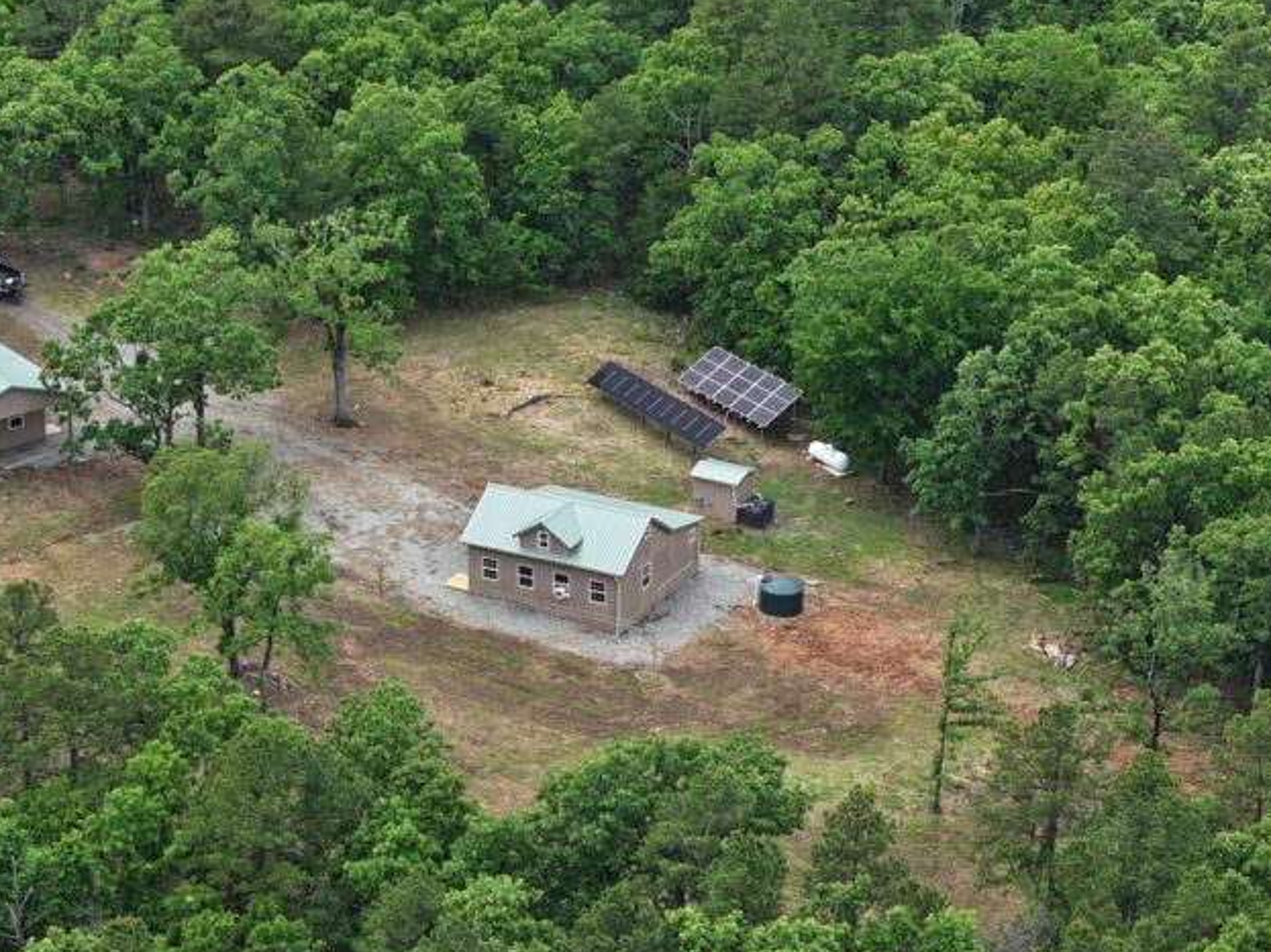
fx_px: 4222
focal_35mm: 115
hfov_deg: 17.1
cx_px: 549
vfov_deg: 12.9
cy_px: 546
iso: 100
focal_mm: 19.35
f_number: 2.8
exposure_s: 1/320
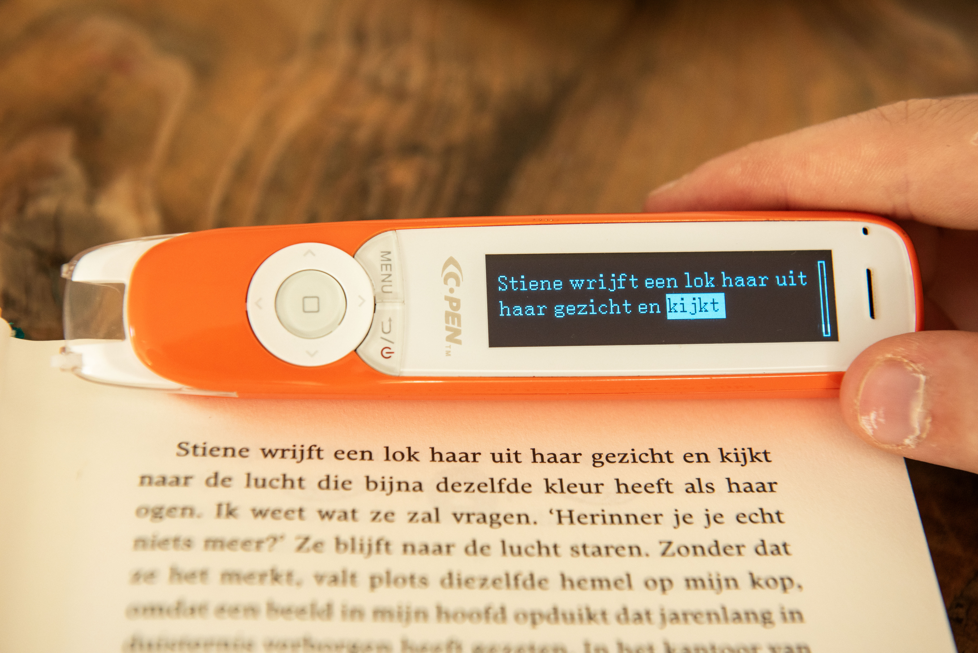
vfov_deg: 19.5
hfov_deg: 28.8
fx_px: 1902
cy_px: 326
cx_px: 489
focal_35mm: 70
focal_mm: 70
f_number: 5.6
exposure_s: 1/100
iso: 800
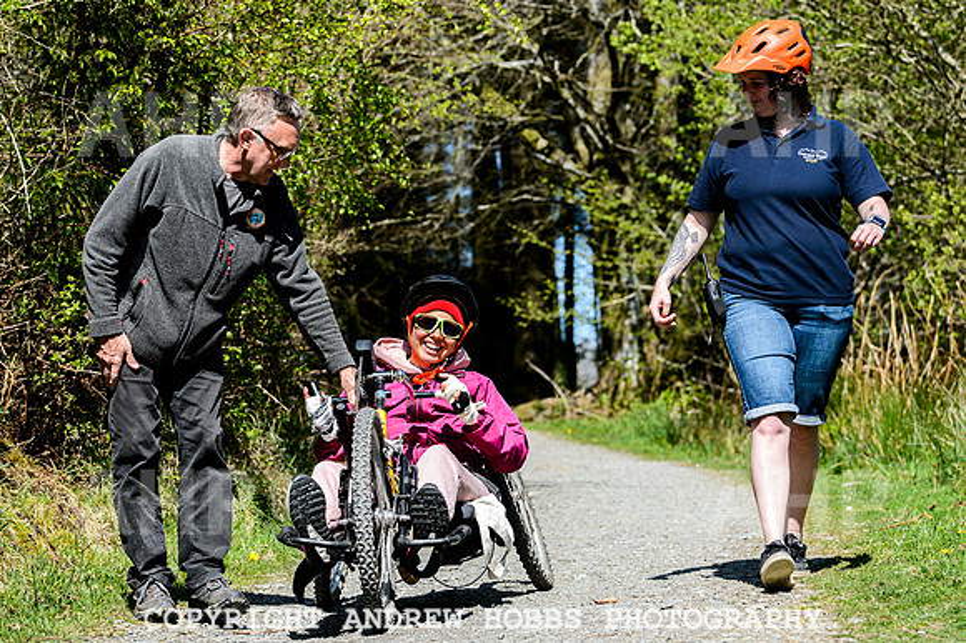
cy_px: 322
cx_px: 365
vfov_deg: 10.8
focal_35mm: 127
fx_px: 3393
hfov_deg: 16.2
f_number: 5
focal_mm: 95
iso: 125
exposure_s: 1/640
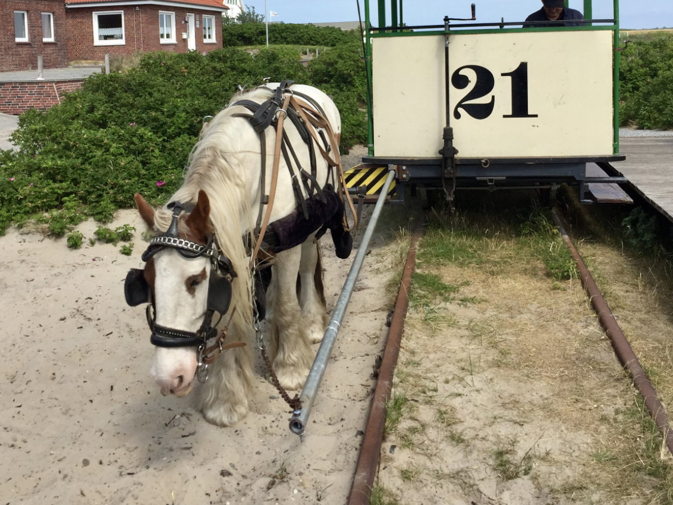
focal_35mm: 41
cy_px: 79
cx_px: 344
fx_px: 797
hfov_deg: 45.8
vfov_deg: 33.8
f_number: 2.2
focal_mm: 4.2
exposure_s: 1/1883
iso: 32
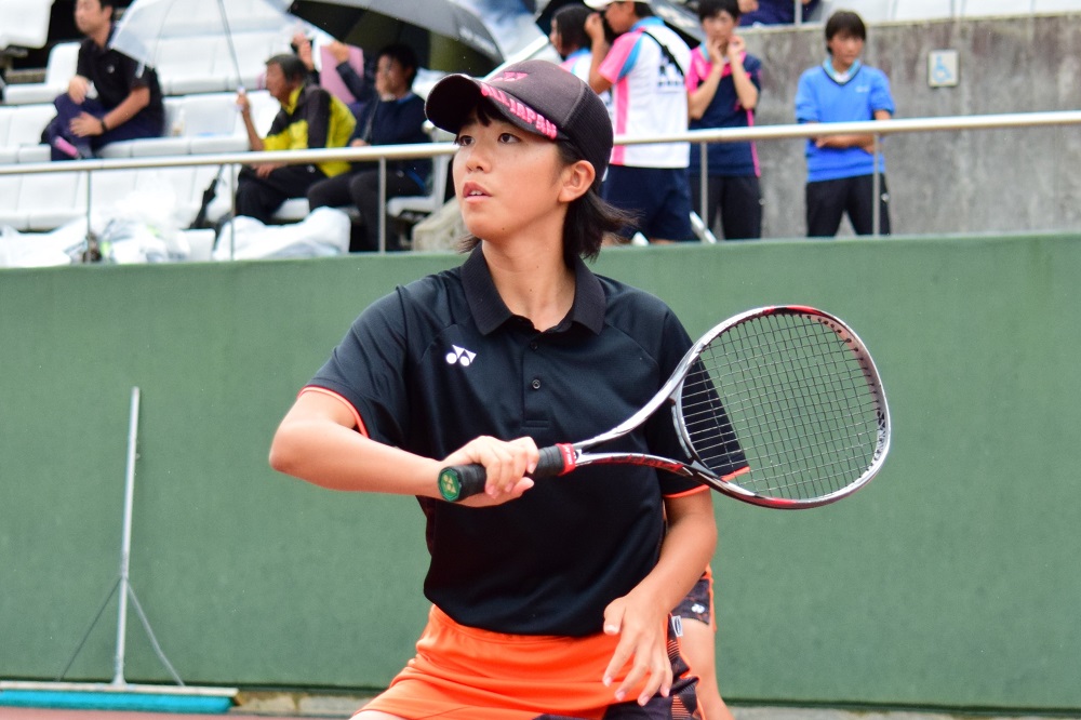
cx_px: 540
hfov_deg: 23.4
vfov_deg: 15.7
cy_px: 360
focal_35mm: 87
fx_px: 2611
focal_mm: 58
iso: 1000
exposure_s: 1/2000
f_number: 4.5
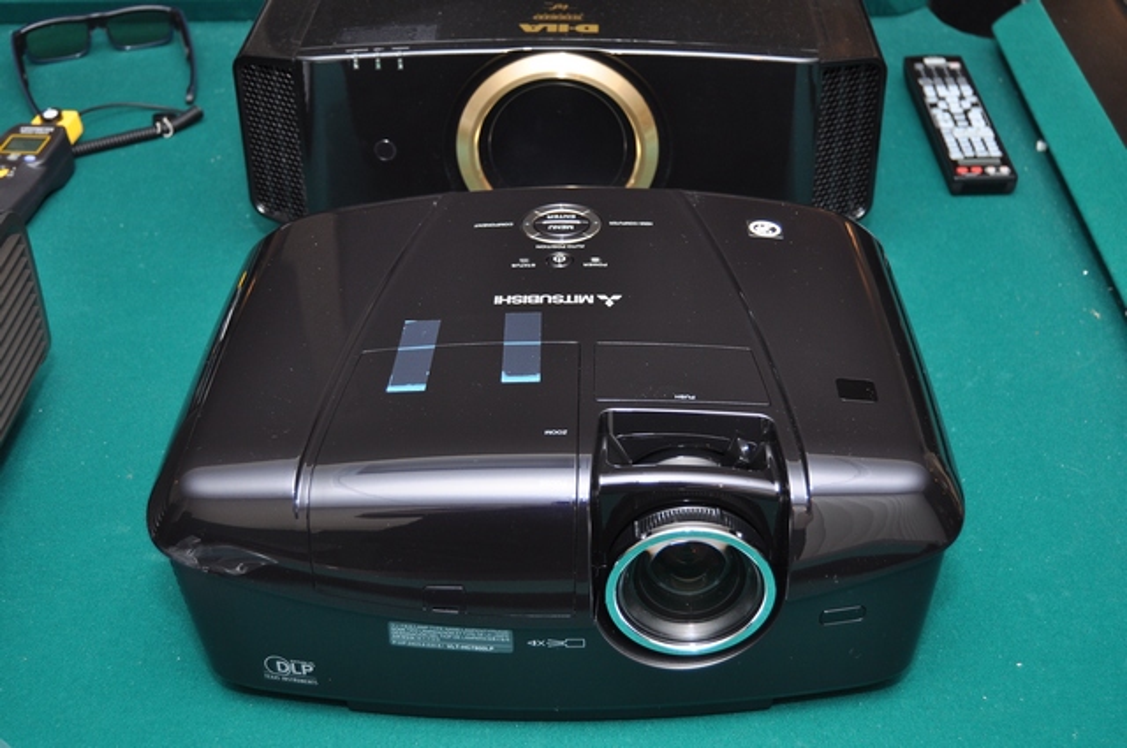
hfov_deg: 38.9
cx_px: 564
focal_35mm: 51
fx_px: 1595
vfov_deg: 26.4
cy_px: 374
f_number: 5
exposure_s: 1/60
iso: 400
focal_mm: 34
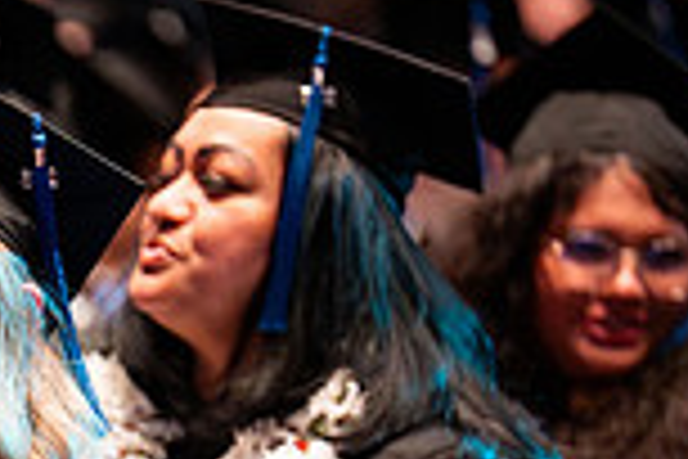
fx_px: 14447
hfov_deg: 2.7
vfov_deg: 1.8
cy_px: 587
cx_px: -315
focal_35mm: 756
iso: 3200
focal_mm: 200
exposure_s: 1/200
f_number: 2.8
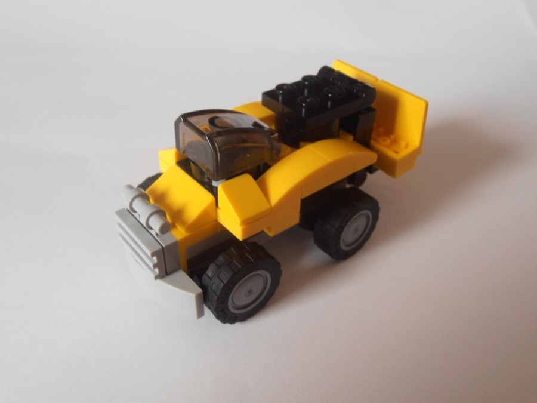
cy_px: 202
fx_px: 574
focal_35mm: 37
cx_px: 268
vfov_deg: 38.7
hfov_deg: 50.1
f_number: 3.9
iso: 125
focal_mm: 6.61
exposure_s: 1/15
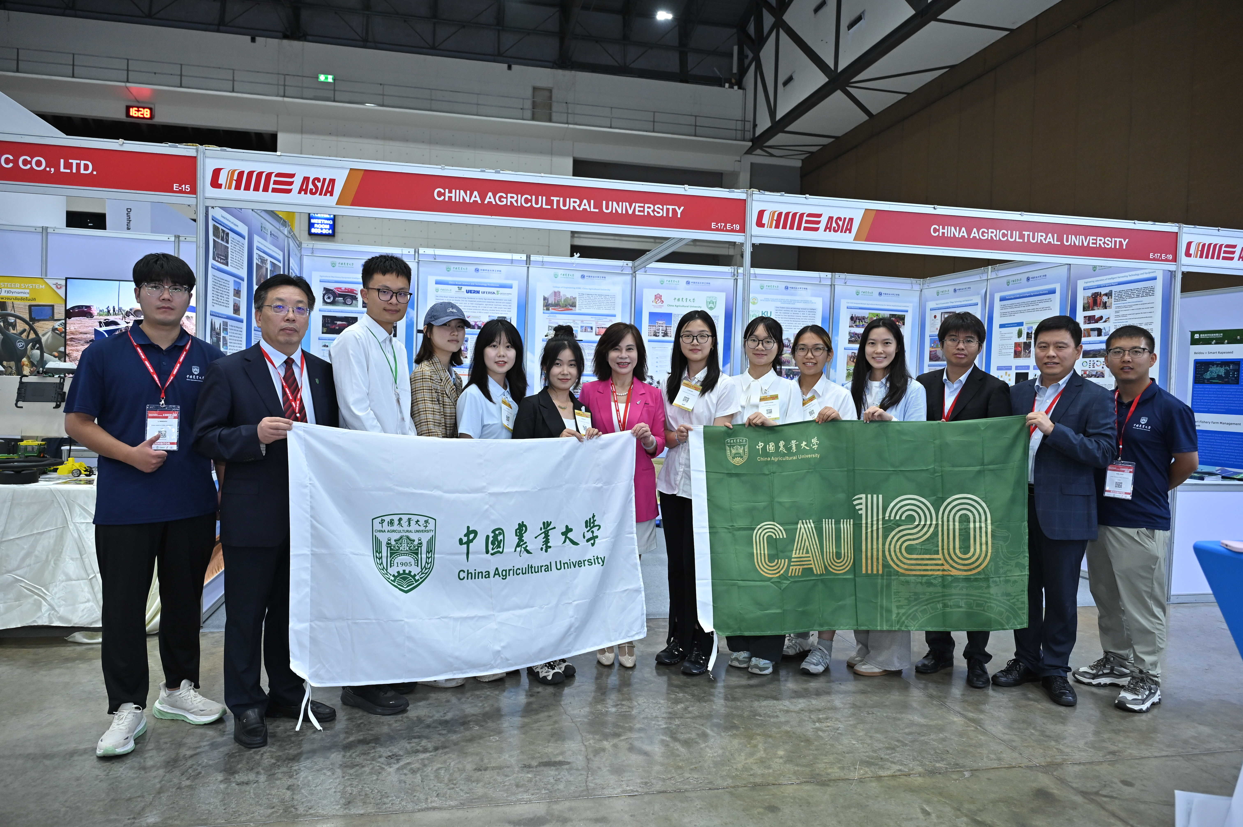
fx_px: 828
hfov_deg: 73.8
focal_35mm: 24
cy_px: 414
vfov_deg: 53.1
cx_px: 622
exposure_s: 1/125
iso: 1250
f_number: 4
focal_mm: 24
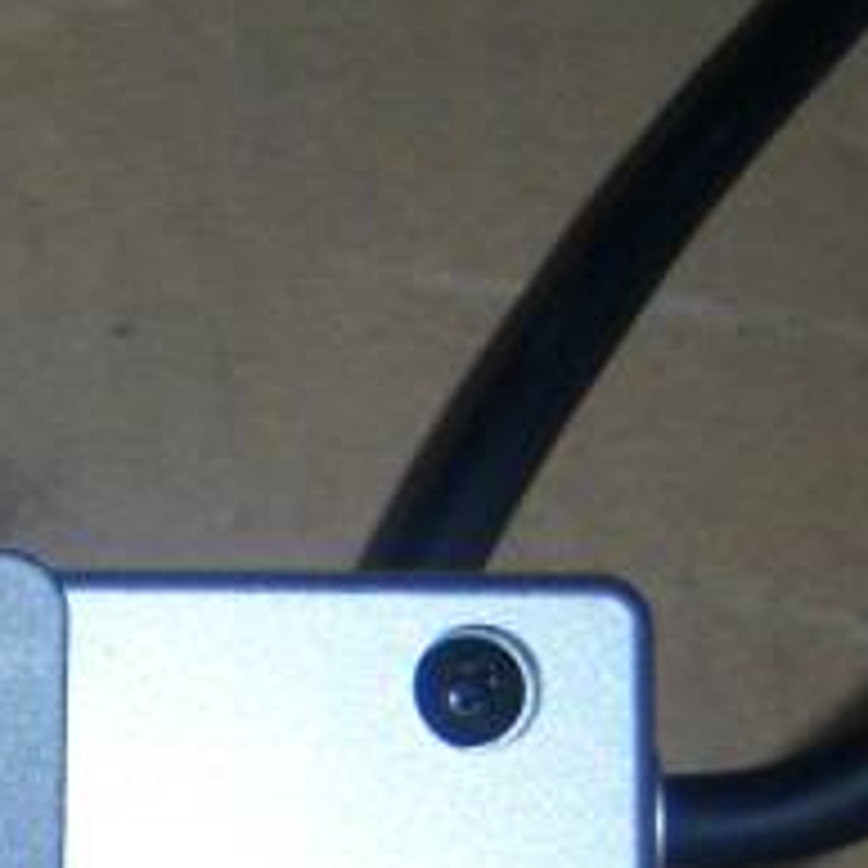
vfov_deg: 12.7
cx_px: -702
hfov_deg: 12.1
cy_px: 1232
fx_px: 3745
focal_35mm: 132
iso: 80
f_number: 2.8
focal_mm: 7.5
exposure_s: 1/60
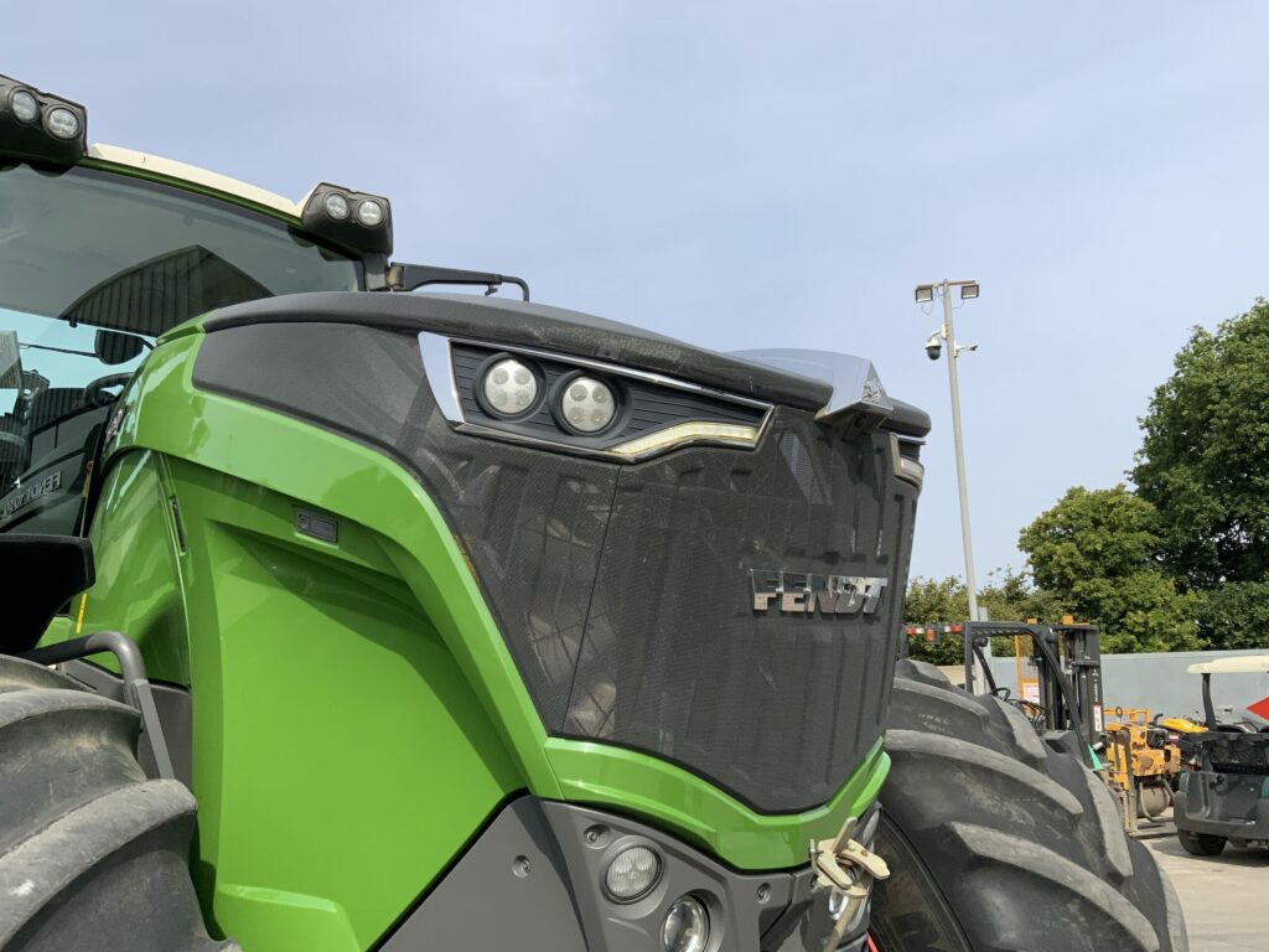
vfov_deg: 48.2
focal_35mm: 29
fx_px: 1063
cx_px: 634
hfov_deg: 61.7
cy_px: 476
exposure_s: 1/1786
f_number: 1.8
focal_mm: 3
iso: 16
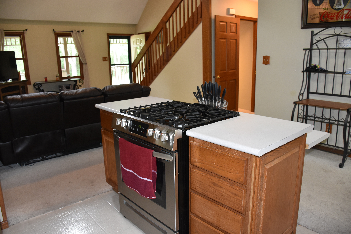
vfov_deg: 47.9
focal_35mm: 27
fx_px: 263
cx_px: 176
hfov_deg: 67.4
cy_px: 117
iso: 1600
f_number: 3.5
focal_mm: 18
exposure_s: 1/60
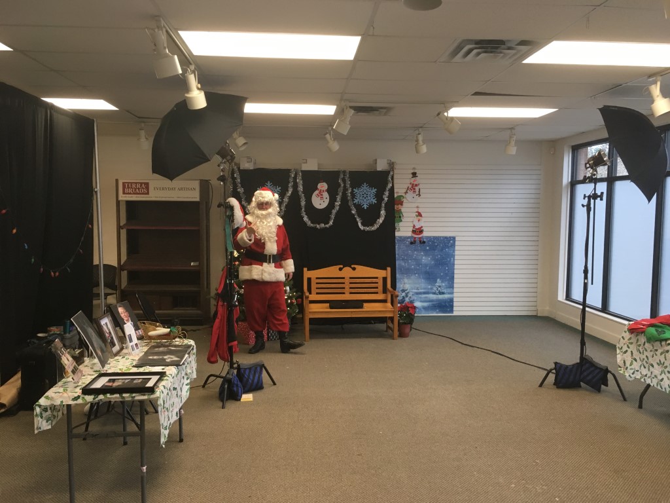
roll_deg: -1.3
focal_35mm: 29
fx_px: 561
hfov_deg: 61.7
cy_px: 252
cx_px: 335
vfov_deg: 48.2
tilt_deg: -1.2
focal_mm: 4.15
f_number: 2.2
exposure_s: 1/30
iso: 40
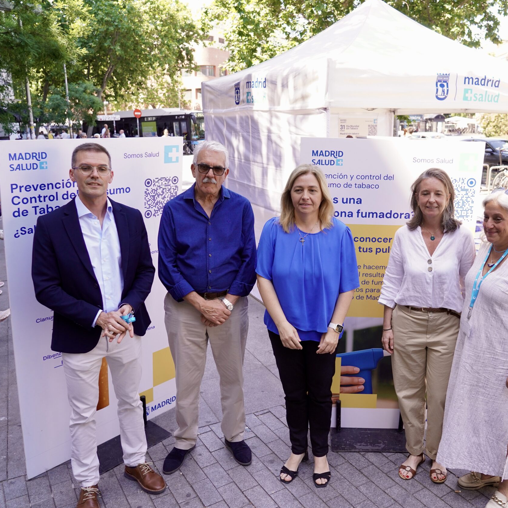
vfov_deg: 52.5
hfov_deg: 52.1
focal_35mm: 31
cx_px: 310
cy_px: 255
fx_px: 515
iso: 640
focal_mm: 24
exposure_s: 1/500
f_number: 4
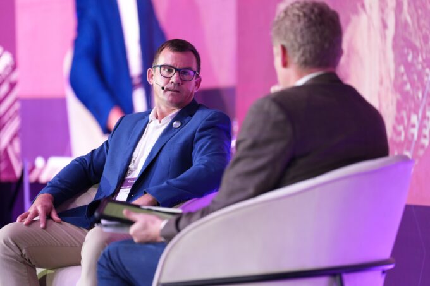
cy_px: 143
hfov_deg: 13.1
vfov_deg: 8.7
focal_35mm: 157
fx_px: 1875
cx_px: 215
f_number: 3.2
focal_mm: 157
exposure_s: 1/60
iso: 1600
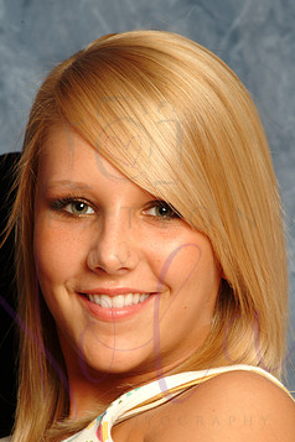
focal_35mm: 318
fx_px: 3908
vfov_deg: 6.5
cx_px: 128
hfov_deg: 4.3
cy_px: 261
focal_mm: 168
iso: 400
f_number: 9.5
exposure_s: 1/125
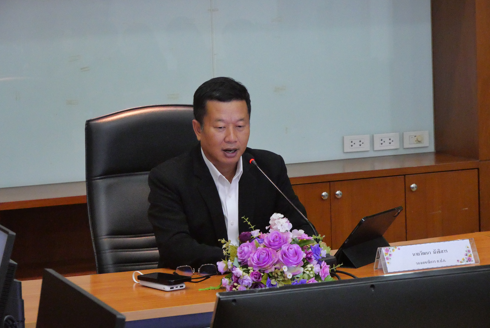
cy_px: 164
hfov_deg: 16.5
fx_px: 1689
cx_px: 245
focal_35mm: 124
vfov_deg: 11.1
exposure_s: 1/160
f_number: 5.6
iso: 6400
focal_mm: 60
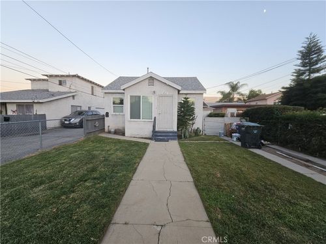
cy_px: 122
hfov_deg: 106.2
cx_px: 163
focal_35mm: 13
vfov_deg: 89.9
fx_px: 122
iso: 50
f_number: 2.2
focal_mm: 2.2
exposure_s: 1/60
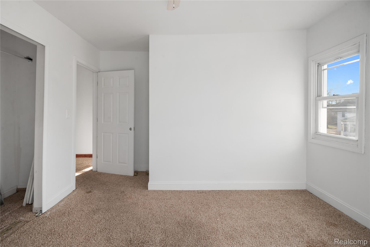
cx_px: 185
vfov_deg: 43.6
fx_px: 308
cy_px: 124
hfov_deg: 61.9
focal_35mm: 30
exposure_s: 1/80
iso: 320
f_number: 9
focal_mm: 30
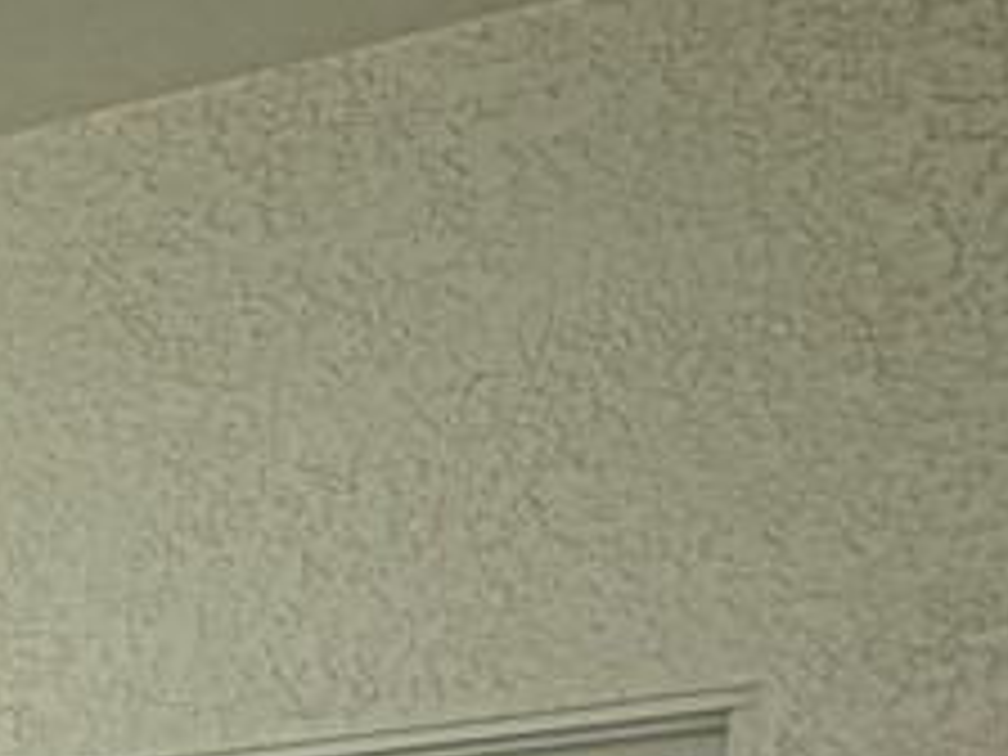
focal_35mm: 100
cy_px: 1683
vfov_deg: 12.4
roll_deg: -1.6
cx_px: -1498
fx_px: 2912
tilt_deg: -4.6
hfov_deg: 13.5
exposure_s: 1/502
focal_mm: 2.22
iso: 50
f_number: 2.2
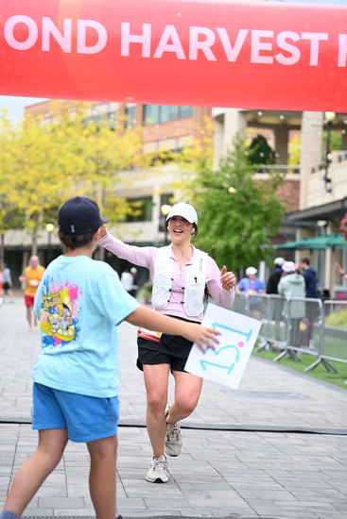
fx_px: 1214
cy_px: 260
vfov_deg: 24.2
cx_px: 174
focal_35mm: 84
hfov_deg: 16.3
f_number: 2.8
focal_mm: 84
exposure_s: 1/2000
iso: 640
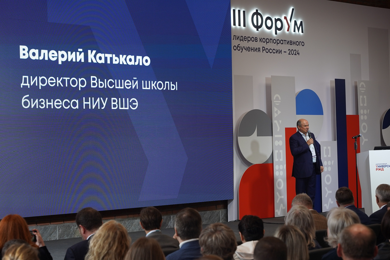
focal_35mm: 88
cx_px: 195
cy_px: 130
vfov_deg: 15.5
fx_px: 953
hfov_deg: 23.1
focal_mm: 58.8
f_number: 4.5
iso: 400
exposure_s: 1/125
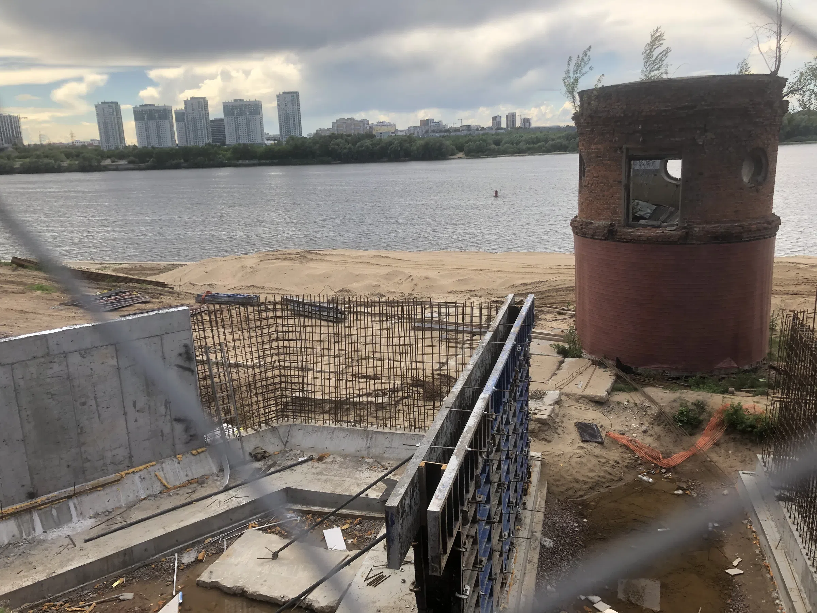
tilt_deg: -13.4
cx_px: 408
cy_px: 306
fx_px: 661
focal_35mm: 28
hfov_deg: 63.4
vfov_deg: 49.7
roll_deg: +1.9
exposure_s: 1/800
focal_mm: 3.99
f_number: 1.8
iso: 20
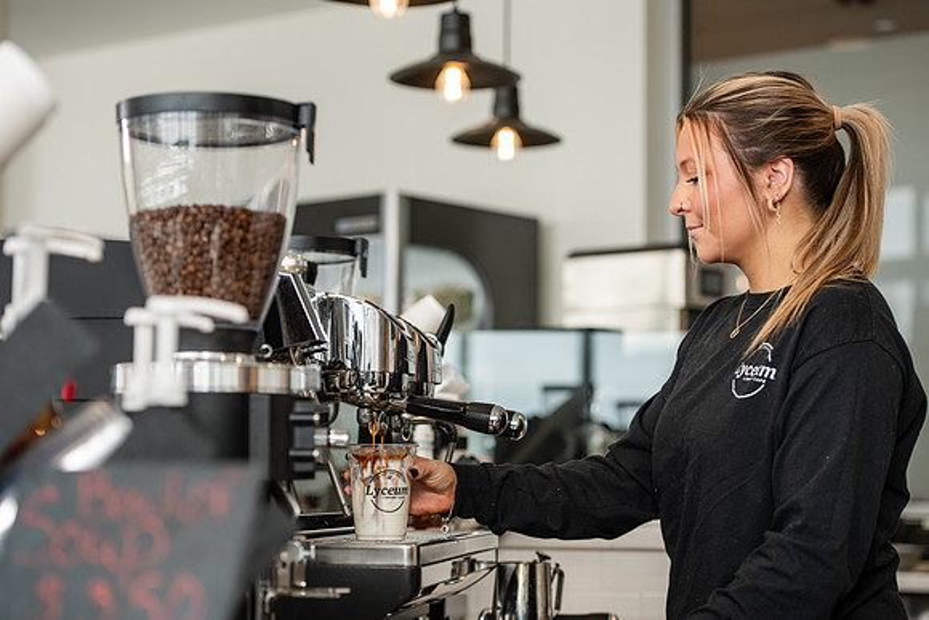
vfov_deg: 16.1
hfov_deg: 23.9
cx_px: 464
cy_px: 310
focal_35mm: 85
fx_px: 2194
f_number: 3.5
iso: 500
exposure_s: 1/200
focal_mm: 85
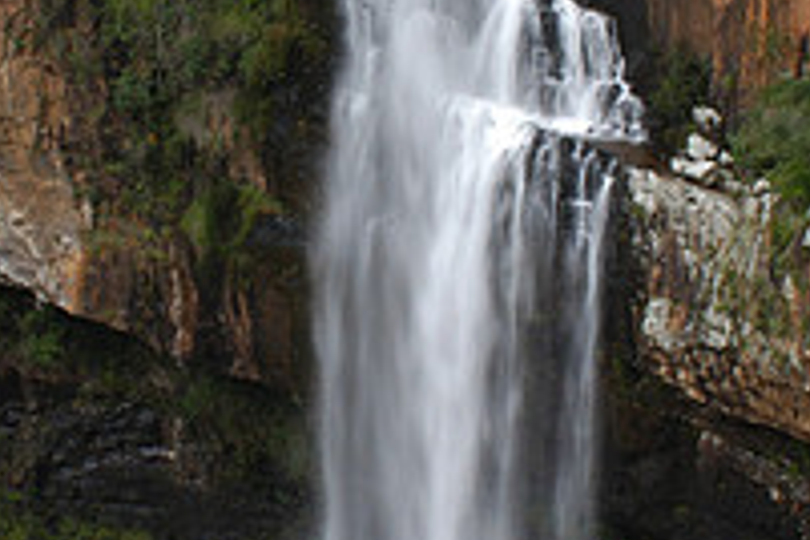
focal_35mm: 121
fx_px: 2722
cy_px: 185
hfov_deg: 16.9
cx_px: 306
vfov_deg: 11.3
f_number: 22
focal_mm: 28
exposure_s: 1/10
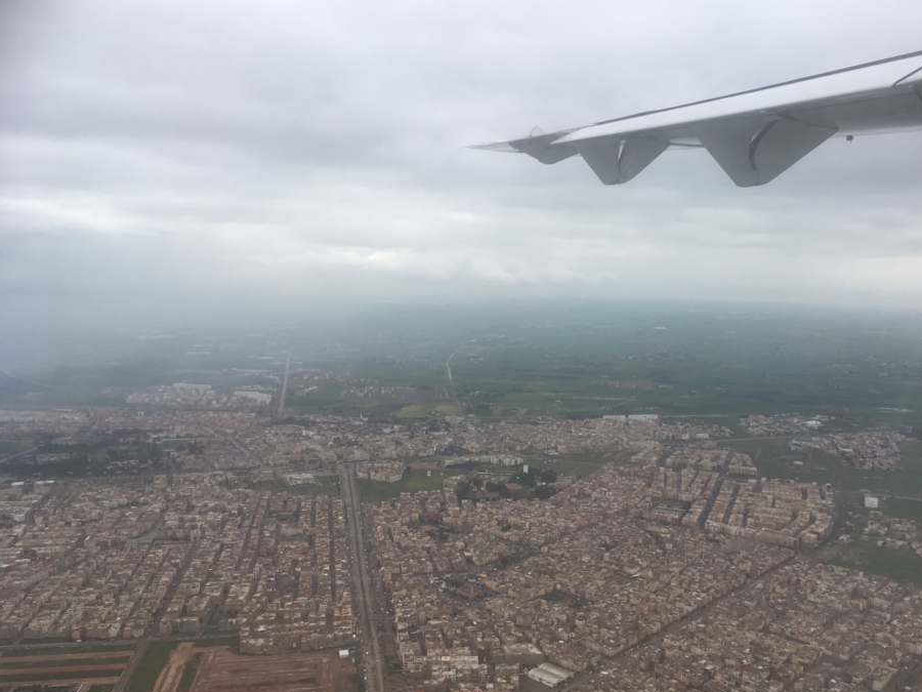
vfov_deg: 42.9
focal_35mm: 33
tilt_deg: -7.7
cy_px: 377
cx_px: 523
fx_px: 879
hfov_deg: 55.2
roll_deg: -1.5
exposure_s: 1/534
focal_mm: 4.15
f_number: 2.2
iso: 25
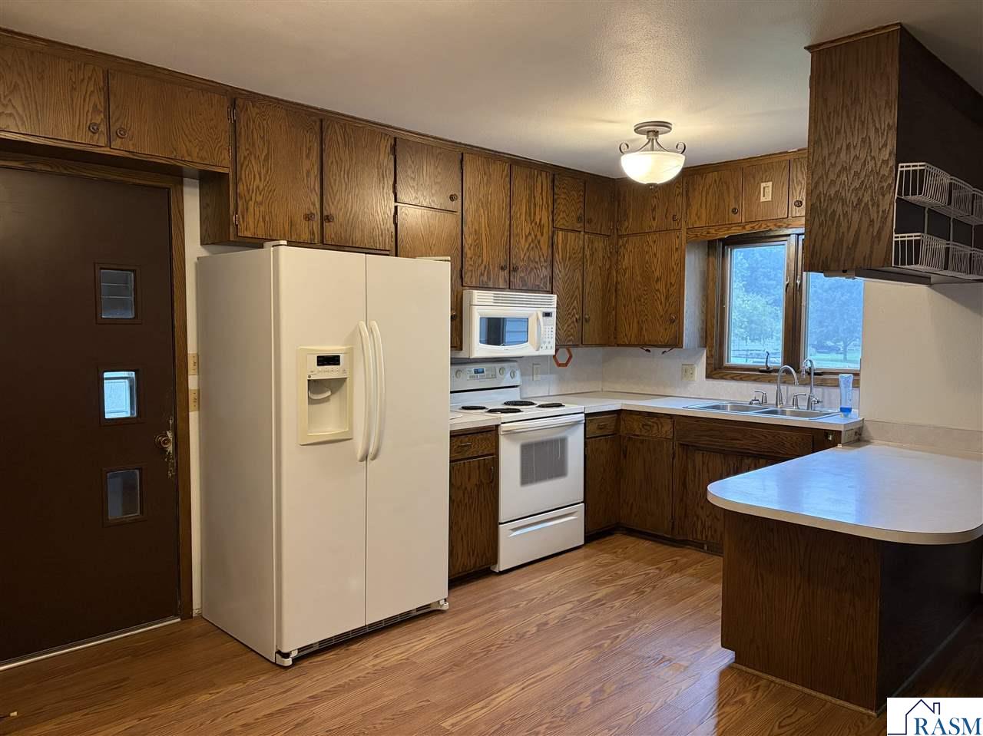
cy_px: 368
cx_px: 492
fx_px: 738
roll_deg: +0.2
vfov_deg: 53.0
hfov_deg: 67.3
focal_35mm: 26
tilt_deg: -4.8
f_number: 1.6
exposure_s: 1/60
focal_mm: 5.96
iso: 320
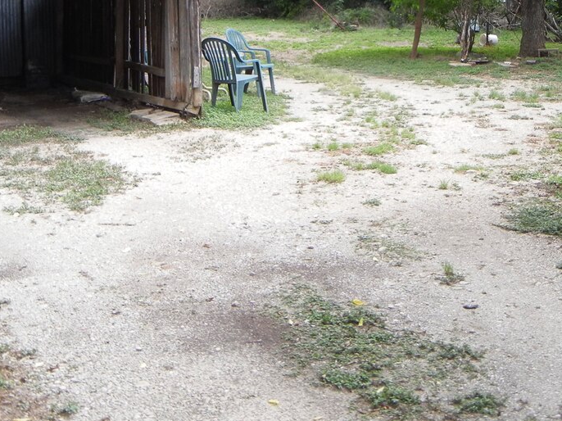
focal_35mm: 63
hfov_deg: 30.7
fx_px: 1022
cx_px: 336
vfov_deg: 22.6
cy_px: 23
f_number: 3.5
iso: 160
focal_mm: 5.4
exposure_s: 1/336
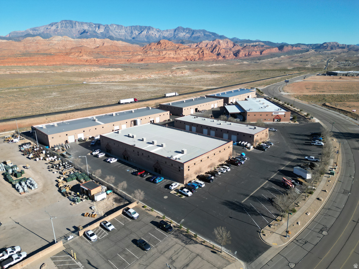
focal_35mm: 24
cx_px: 180
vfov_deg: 56.8
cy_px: 134
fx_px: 249
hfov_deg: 71.6
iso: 120
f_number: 1.7
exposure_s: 1/2500
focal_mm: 6.72
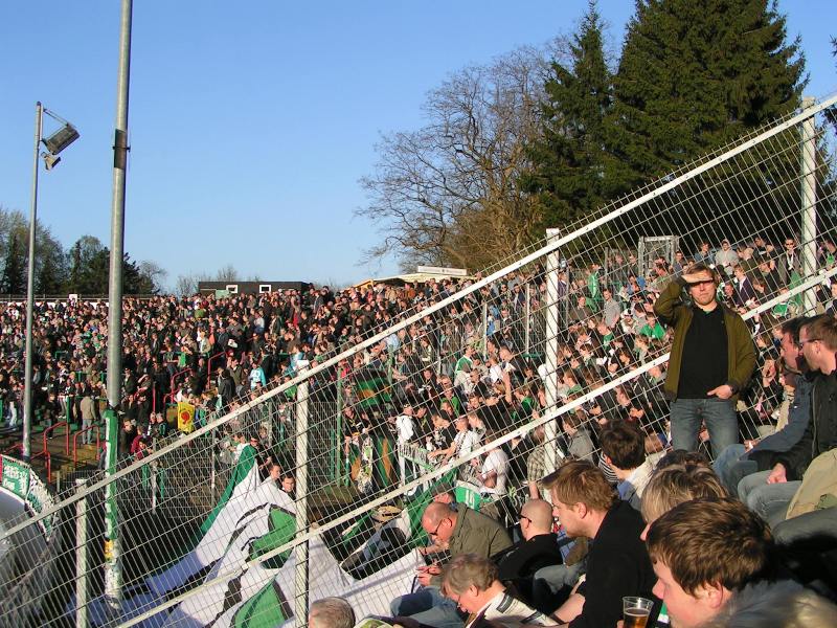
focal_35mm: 38
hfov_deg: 49.0
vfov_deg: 37.7
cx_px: 418
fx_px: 919
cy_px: 314
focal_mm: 5.8
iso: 50
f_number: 5.6
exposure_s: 1/320
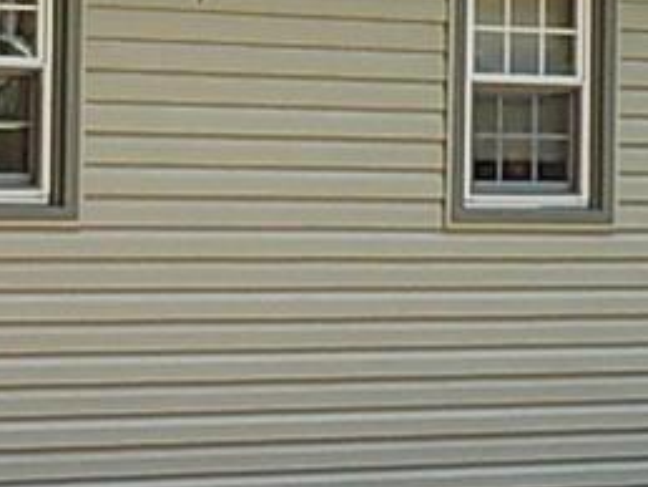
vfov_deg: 8.0
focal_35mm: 186
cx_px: 60
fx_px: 3485
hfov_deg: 10.6
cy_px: 233
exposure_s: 1/250
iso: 80
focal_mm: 5.3
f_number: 3.3
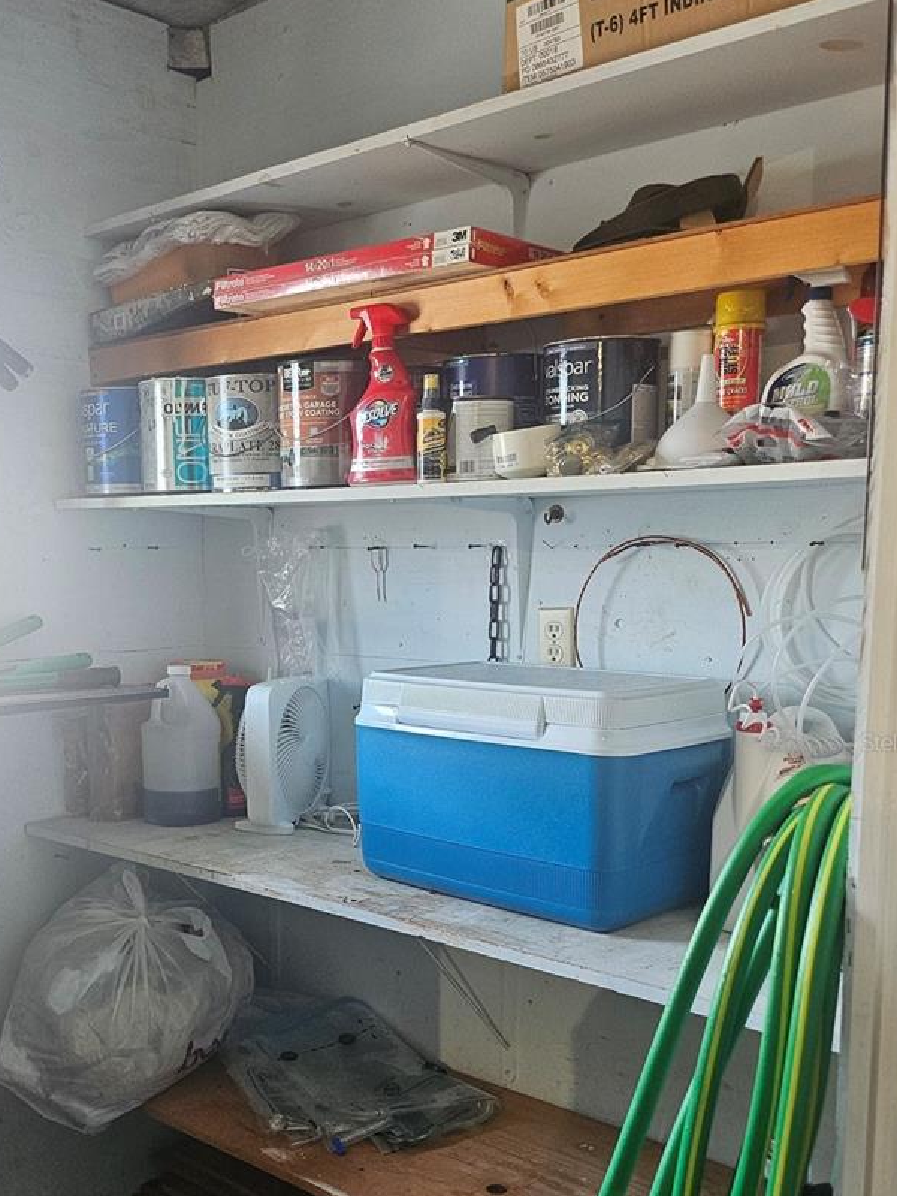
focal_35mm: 36
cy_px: 742
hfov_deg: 39.2
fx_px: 1244
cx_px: 295
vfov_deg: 50.9
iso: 250
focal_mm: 5
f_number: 1.8
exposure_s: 1/120
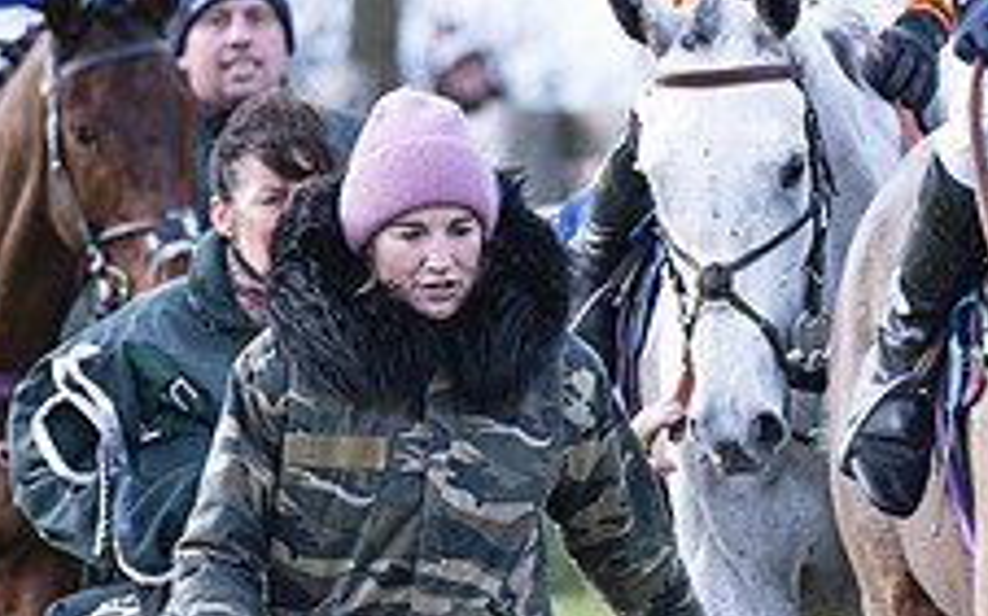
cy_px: 108
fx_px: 27424
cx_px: 549
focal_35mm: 1019
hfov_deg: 2.1
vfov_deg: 1.3
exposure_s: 1/1000
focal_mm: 200
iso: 800
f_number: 4
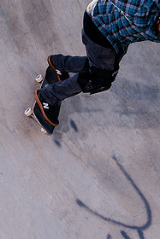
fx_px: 866
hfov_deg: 10.6
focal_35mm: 130
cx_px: 91
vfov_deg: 15.7
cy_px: 71
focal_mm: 50
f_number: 4
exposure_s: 1/800
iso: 320
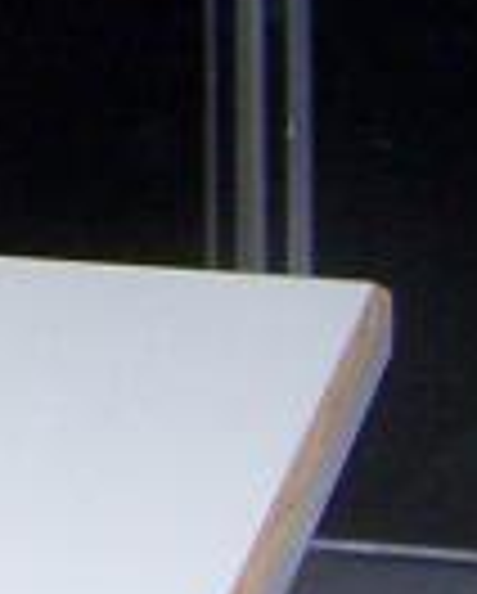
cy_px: -504
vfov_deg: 7.5
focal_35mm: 249
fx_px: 4384
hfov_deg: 5.7
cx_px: -1048
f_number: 2.8
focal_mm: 5.5
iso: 140
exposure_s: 1/60
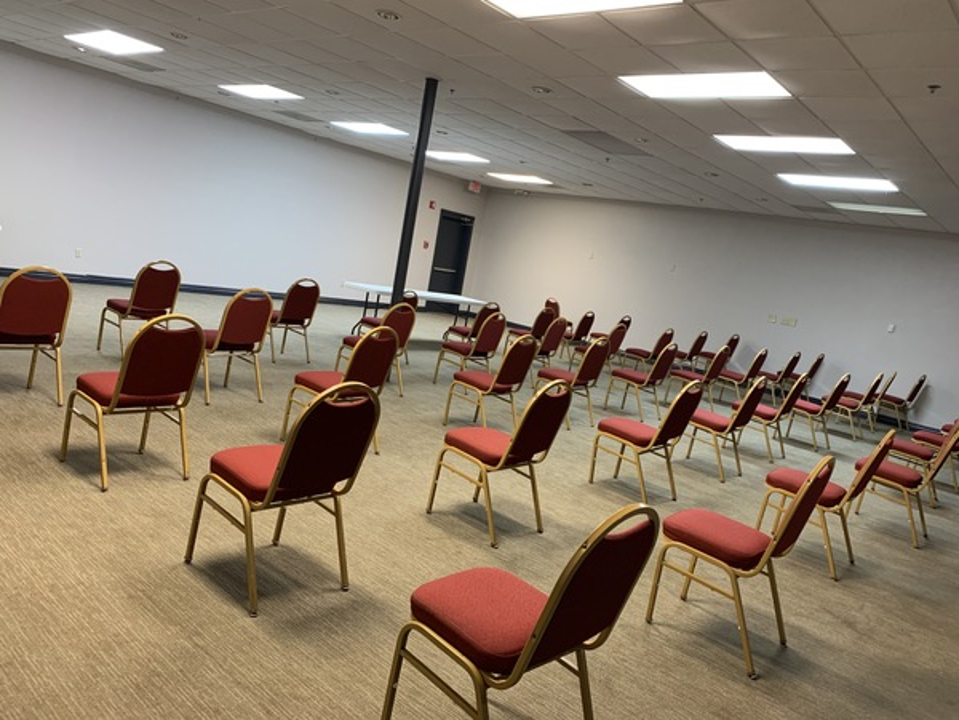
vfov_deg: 53.1
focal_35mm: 26
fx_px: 720
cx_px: 480
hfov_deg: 67.3
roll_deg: -11.2
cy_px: 360
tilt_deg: -8.7
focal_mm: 4.25
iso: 200
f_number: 1.8
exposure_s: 1/60
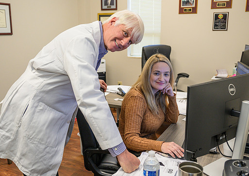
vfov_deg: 37.2
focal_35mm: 37
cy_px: 88
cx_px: 124
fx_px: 260
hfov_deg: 51.1
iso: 640
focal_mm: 30
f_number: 3.5
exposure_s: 1/100
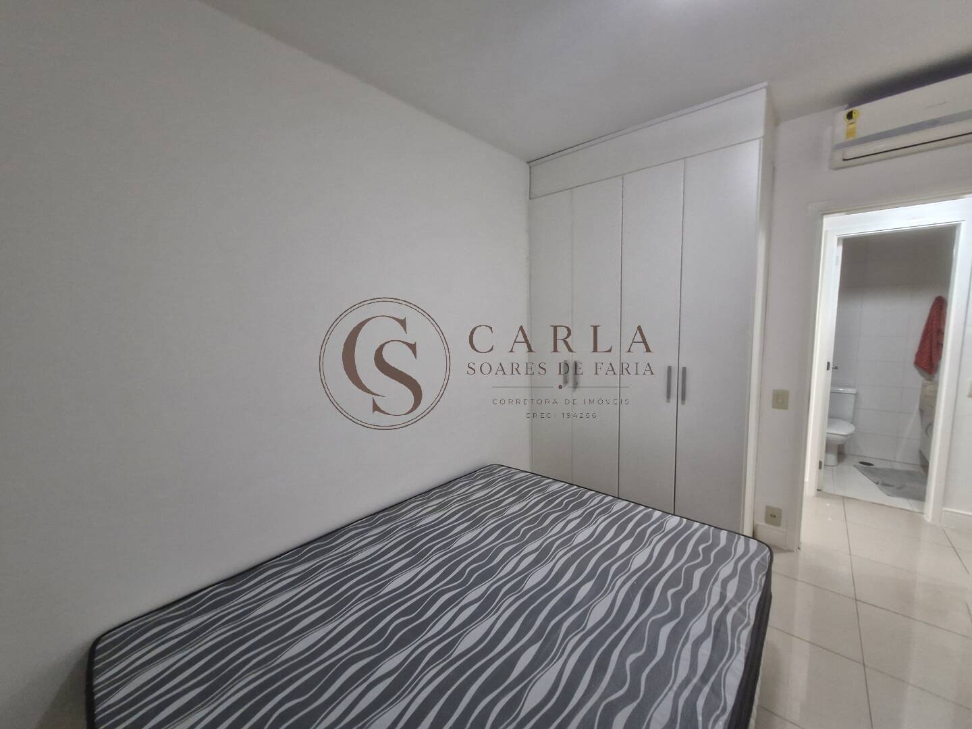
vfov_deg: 89.9
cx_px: 486
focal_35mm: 13
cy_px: 364
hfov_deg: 106.2
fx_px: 365
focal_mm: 1.74
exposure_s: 1/30
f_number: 2.2
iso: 320
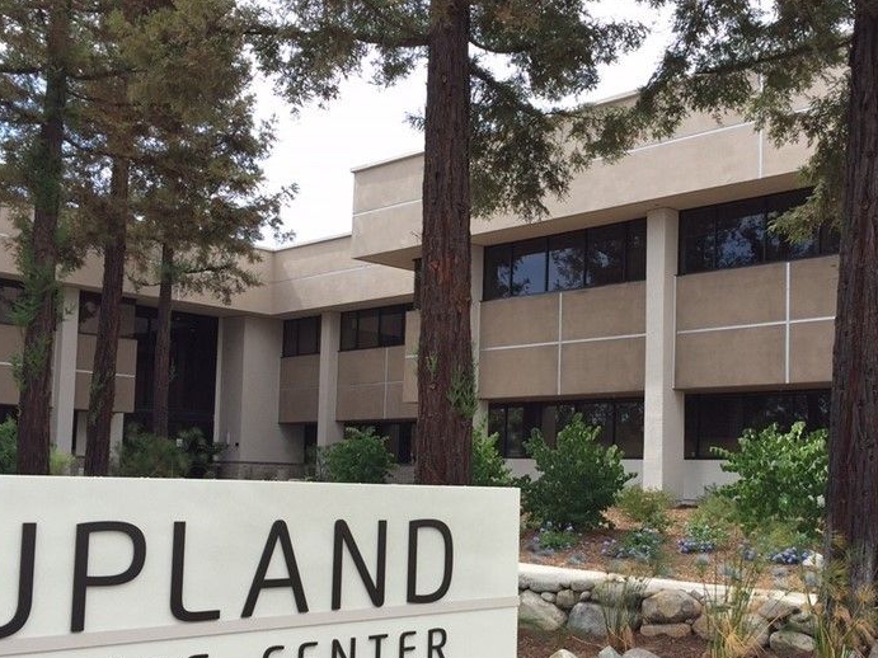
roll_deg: -2.8
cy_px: 412
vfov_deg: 33.4
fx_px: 1090
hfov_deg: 43.7
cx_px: 513
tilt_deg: +4.5
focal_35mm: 43
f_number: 2.2
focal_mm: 4.15
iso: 32
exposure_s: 1/618
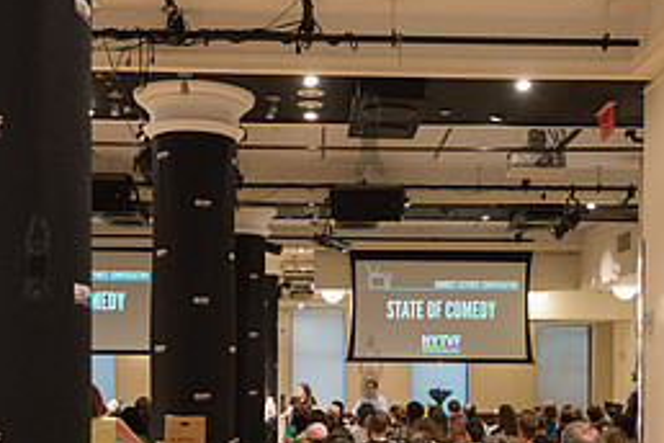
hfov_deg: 36.8
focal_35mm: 54
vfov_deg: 24.5
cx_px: 368
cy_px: 380
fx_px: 996
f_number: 4
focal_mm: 24
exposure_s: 1/160
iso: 2500
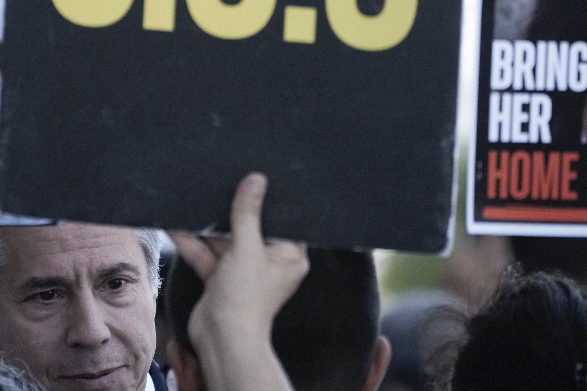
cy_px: 60
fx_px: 15374
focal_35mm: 943
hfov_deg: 2.2
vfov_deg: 1.5
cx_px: 161
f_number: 5.6
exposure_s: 1/800
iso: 1600
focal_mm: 400
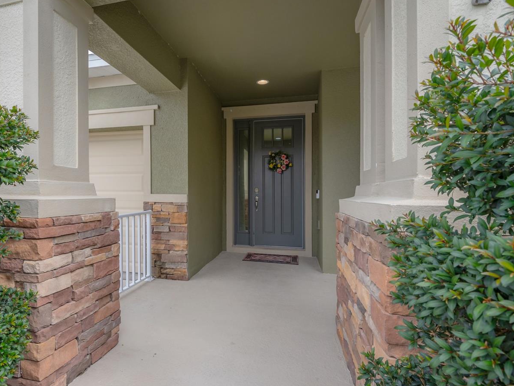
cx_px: 216
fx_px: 277
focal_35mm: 19
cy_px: 204
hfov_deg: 85.1
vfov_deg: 69.6
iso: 320
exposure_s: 1/160
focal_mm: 14.5
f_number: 9
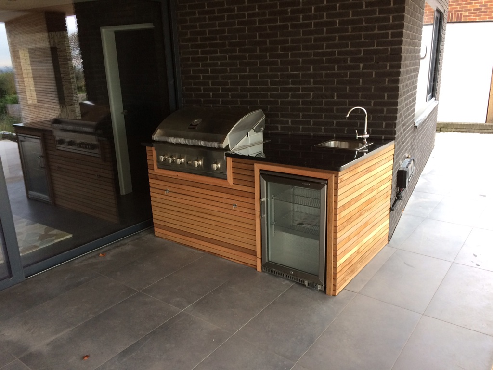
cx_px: 246
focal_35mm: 29
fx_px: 413
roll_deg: +1.7
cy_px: 185
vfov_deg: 48.2
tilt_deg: -18.5
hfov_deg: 61.7
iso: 50
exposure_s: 1/33
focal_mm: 4.15
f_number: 2.2
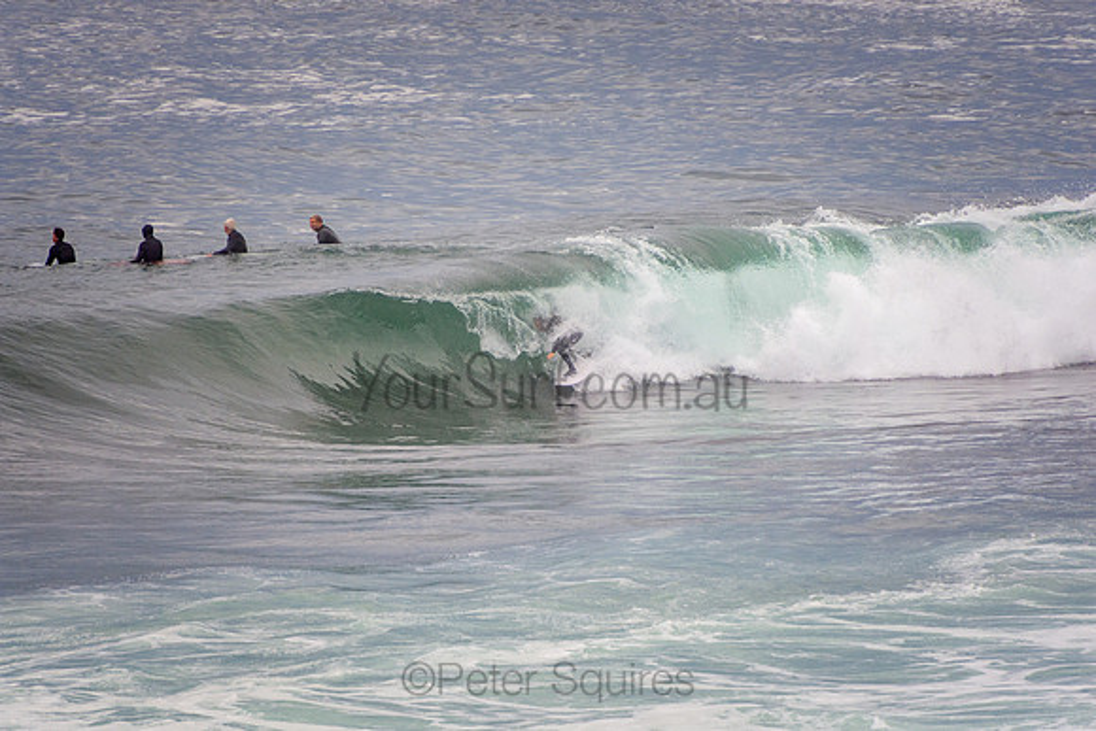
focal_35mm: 600
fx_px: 18270
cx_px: 548
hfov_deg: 3.4
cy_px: 366
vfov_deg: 2.3
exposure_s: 1/800
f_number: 5.6
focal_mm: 400
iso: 640
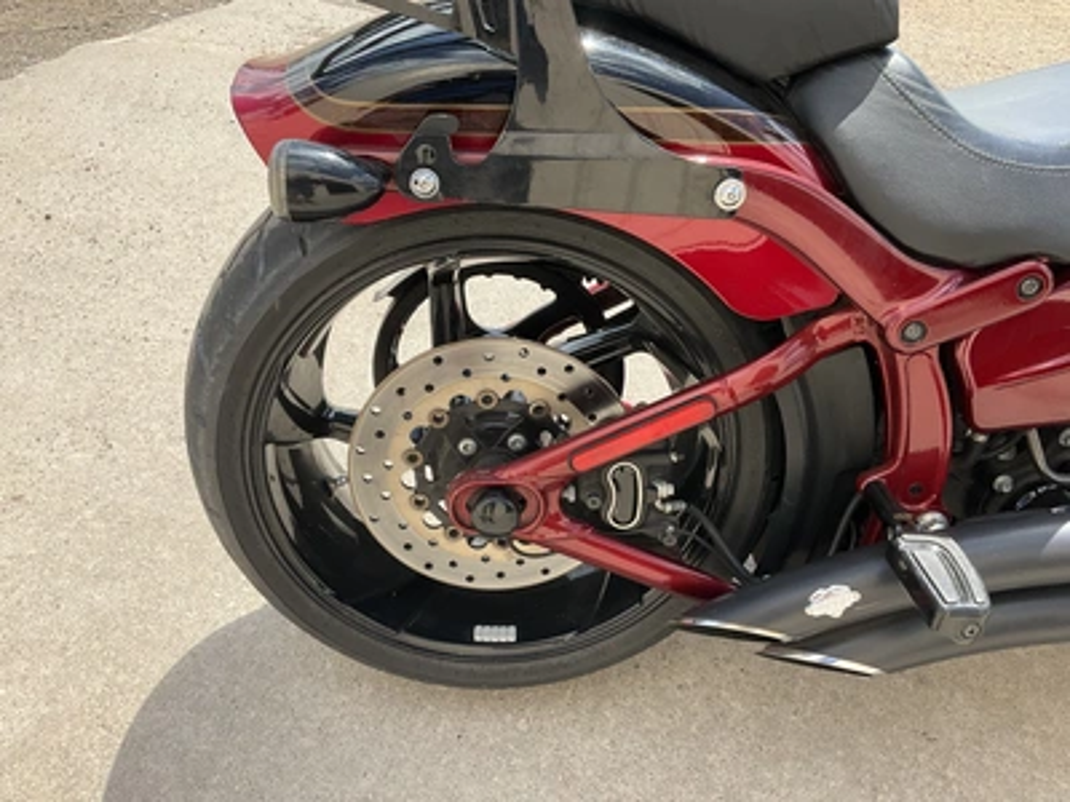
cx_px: 535
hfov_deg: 61.7
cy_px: 401
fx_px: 896
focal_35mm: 29
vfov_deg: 48.2
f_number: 1.8
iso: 25
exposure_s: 1/842
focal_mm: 3
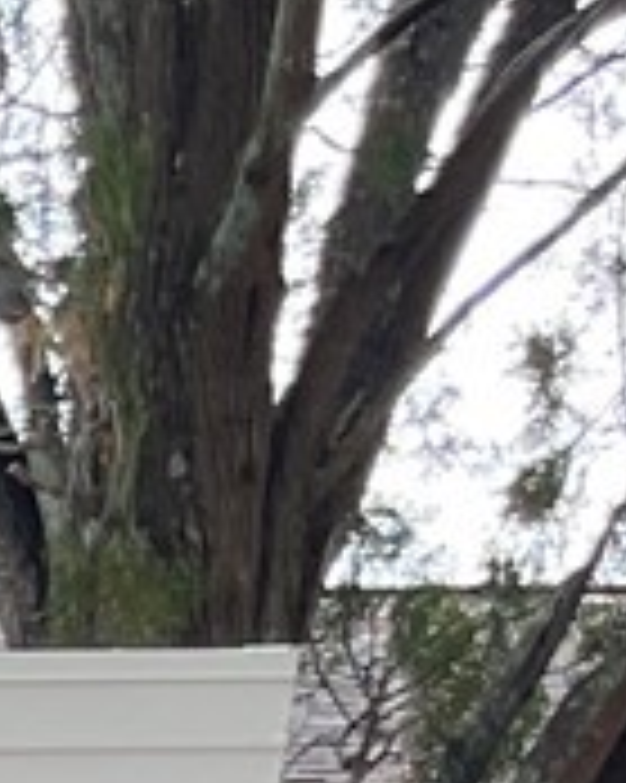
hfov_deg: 5.3
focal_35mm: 234
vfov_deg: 7.4
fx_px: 5424
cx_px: -2351
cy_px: 2236
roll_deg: -0.6
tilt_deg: -4.7
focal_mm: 5.1
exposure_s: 1/278
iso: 40
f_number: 1.6
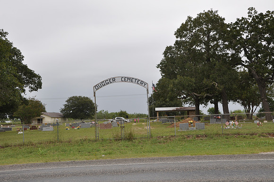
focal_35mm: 48
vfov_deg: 28.0
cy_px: 91
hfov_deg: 41.2
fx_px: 365
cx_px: 137
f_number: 10
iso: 200
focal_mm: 32
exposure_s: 1/200
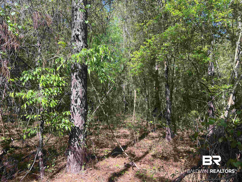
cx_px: 121
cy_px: 91
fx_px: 182
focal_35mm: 26
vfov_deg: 53.1
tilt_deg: +1.2
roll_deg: -1.2
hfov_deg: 67.3
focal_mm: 5.7
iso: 50
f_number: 1.5
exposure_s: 1/646
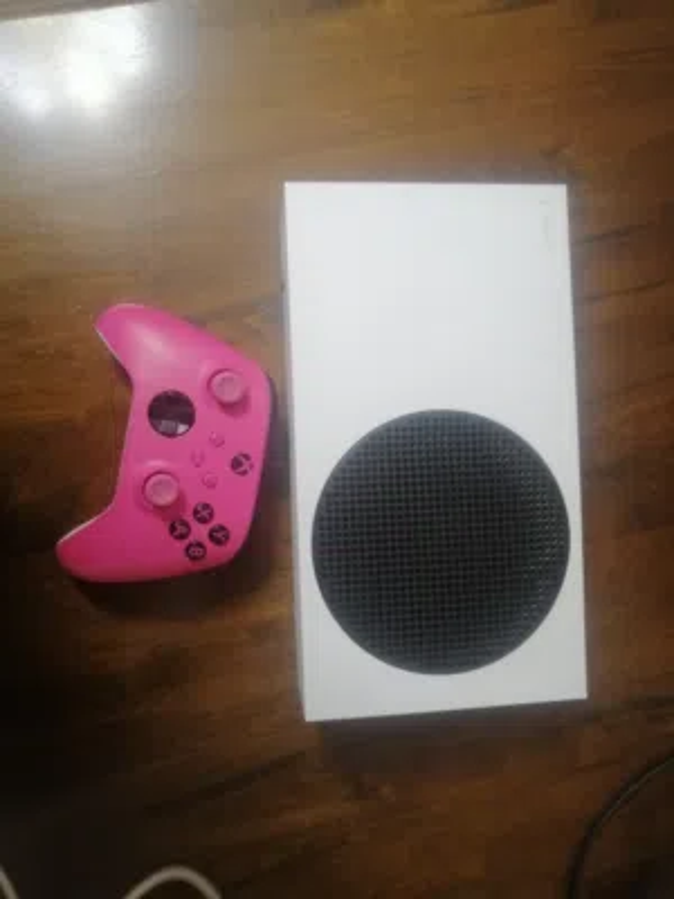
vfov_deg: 67.3
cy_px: 450
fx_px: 675
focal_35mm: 26
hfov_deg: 53.1
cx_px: 337
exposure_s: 1/20
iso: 500
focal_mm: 3.95
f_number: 1.8
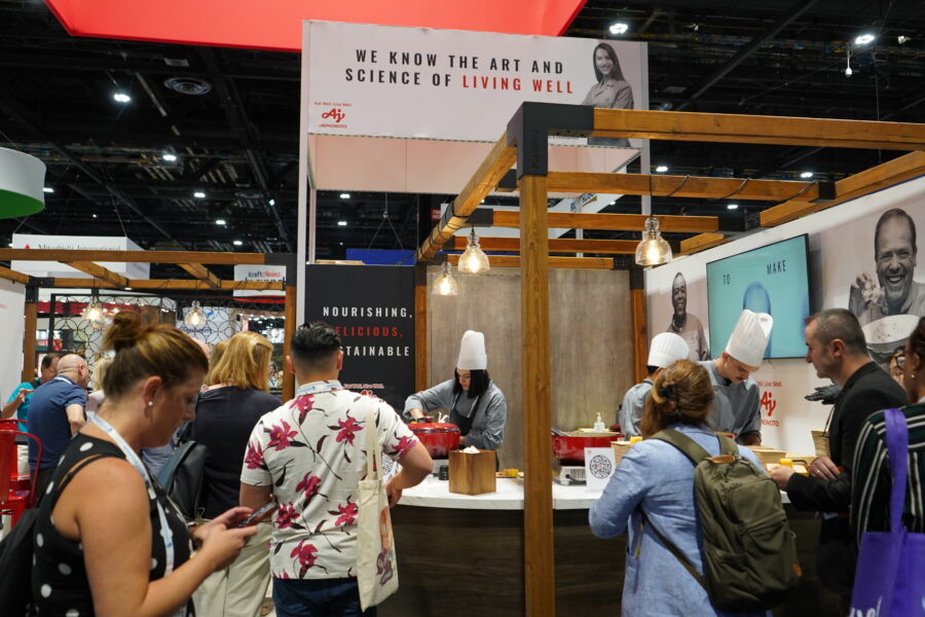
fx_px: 771
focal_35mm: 30
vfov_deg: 43.6
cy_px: 308
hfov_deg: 61.9
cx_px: 462
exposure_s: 1/160
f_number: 3.5
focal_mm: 30
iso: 2000
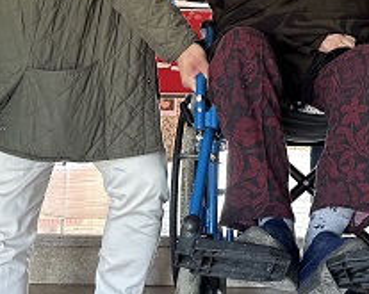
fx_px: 742
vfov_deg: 21.5
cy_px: -11
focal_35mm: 68
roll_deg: -0.2
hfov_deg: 27.7
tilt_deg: +9.8
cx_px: 262
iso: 250
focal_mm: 6.86
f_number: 1.78
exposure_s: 1/111
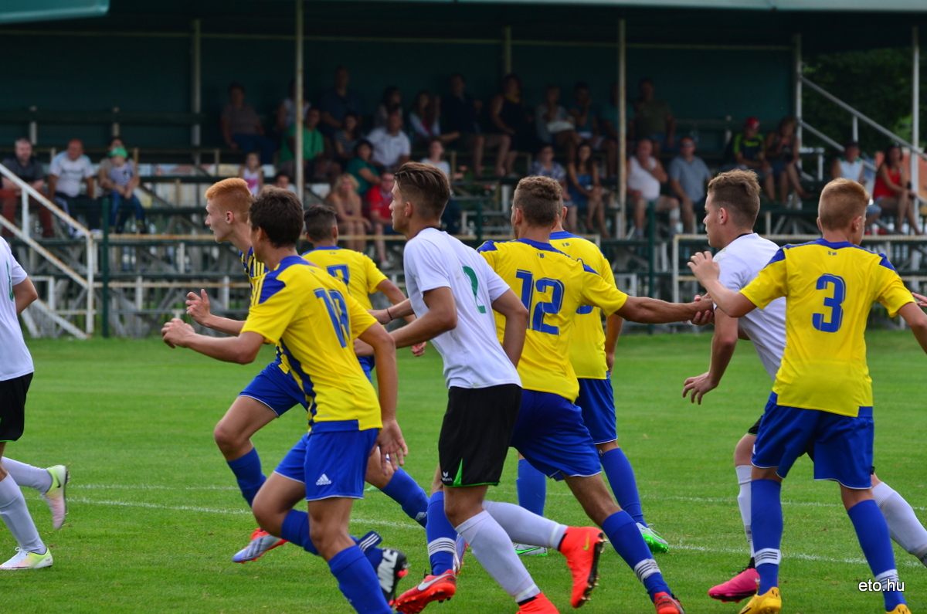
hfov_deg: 8.1
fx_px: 6553
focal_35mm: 255
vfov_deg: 5.4
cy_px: 307
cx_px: 464
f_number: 5.6
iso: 180
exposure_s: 1/500
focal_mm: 170
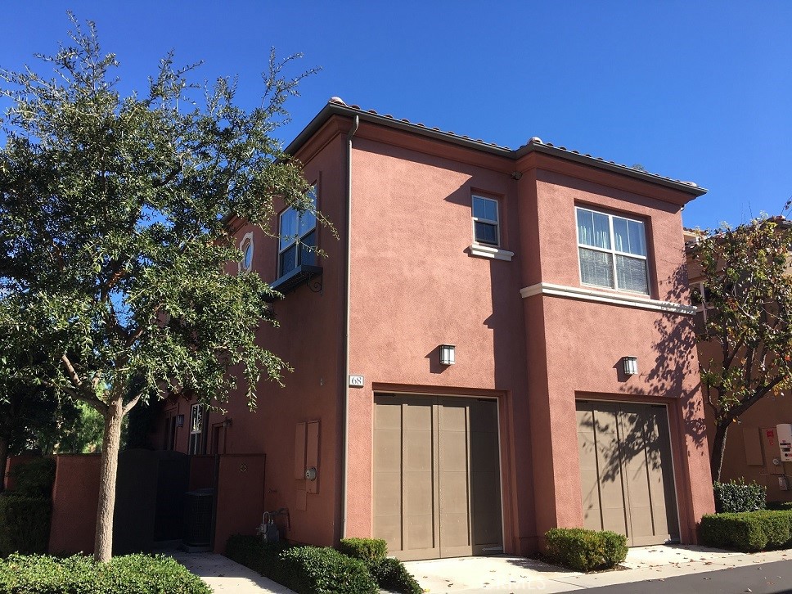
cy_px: 297
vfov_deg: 48.2
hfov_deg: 61.7
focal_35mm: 29
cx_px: 396
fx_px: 664
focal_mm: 4.15
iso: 25
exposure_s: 1/646
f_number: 2.2
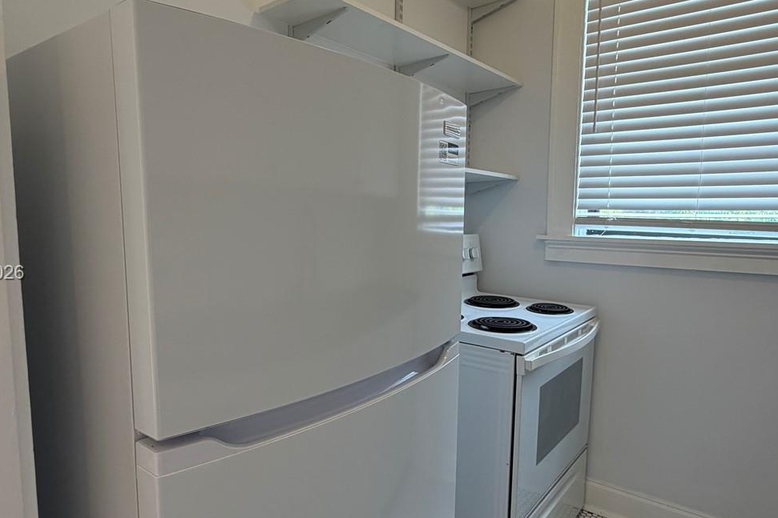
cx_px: 416
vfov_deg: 53.1
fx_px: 519
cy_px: 274
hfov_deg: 73.7
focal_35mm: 24
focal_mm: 2.22
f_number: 2.2
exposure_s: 1/120
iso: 125
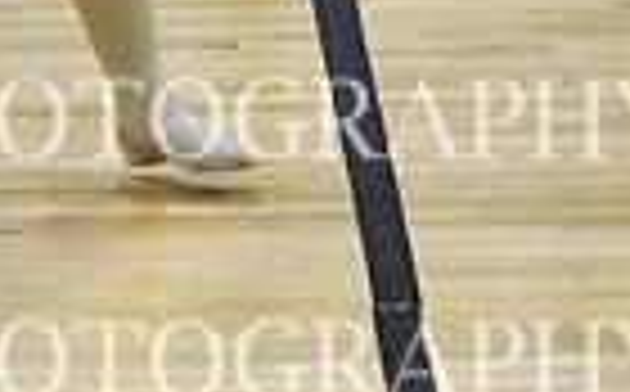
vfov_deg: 1.1
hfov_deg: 1.8
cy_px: -487
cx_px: -187
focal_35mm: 1174
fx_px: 20125
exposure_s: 1/400
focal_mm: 185
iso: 3200
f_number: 2.8
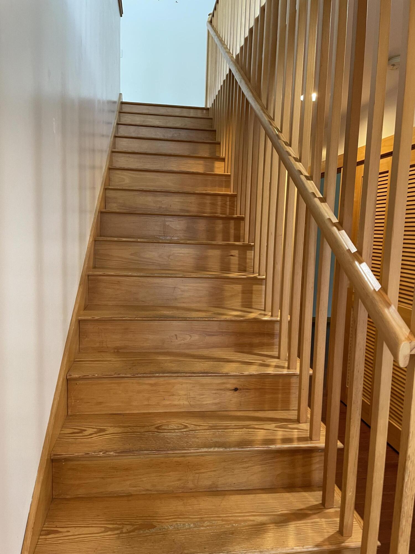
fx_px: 416
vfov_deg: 67.3
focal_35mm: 26
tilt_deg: -5.0
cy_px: 277
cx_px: 208
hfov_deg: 53.1
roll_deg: -1.2
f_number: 1.6
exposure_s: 1/60
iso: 160
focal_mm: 4.2
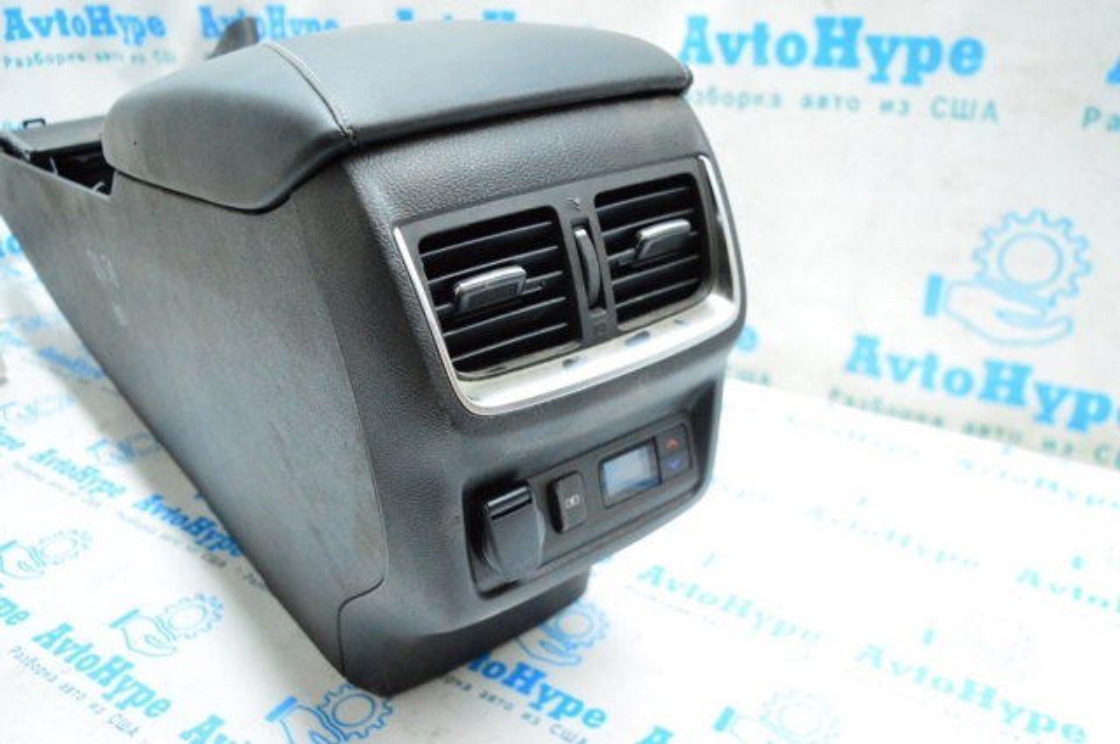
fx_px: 932
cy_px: 372
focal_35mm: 30
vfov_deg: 43.5
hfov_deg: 62.0
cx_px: 560
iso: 6400
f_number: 4
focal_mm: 20
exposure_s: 1/250
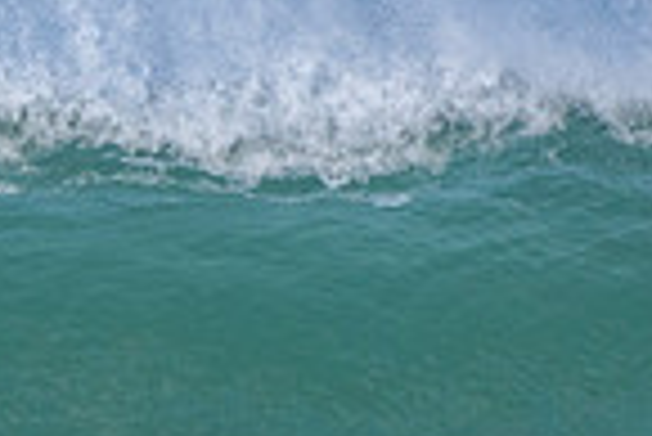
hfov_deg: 0.7
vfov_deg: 0.5
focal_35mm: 2999
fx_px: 54369
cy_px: 685
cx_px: -54
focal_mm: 500
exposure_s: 1/2000
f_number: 5.6
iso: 720
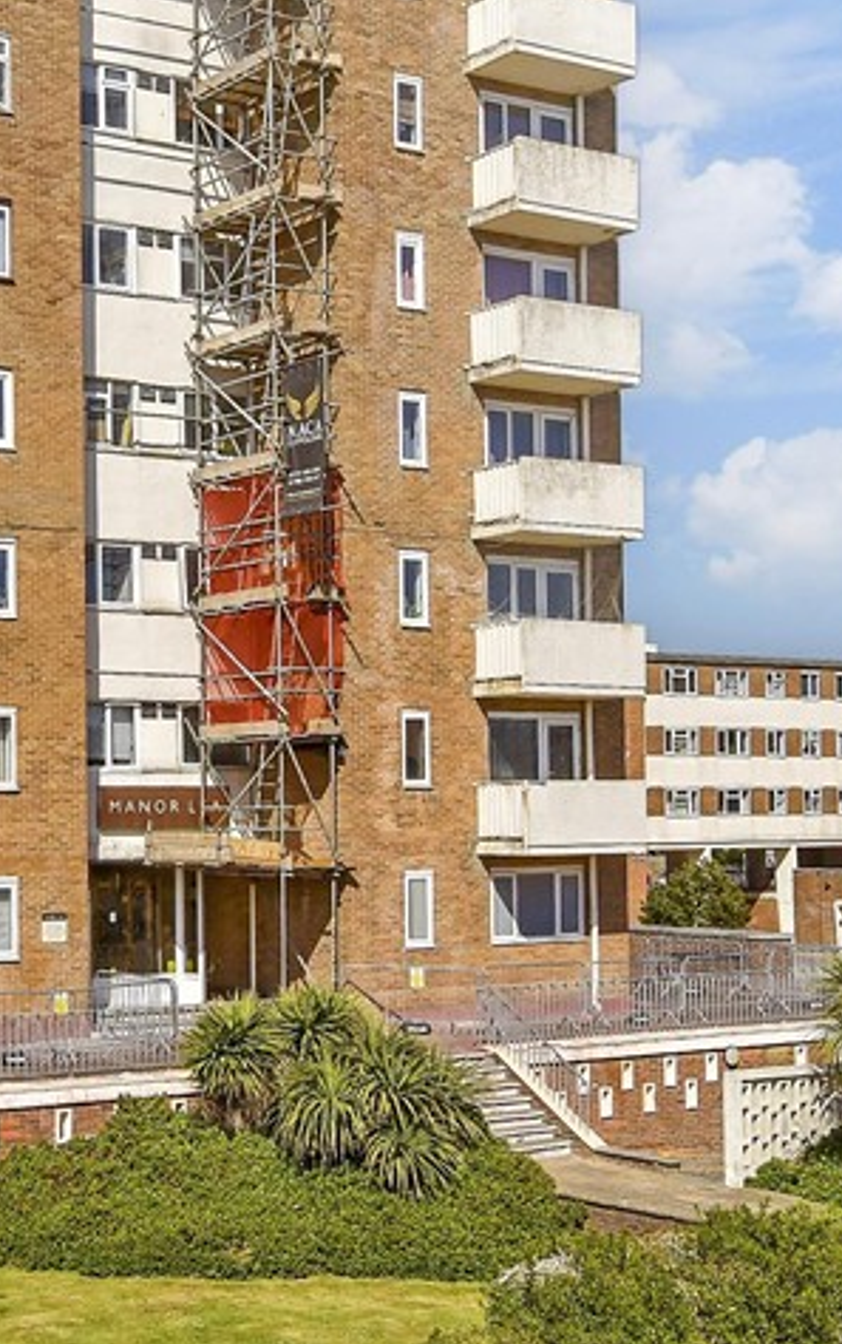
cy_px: 637
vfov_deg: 36.9
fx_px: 2016
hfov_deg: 22.8
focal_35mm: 55
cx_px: 23
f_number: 8
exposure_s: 1/2500
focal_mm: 17
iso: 400
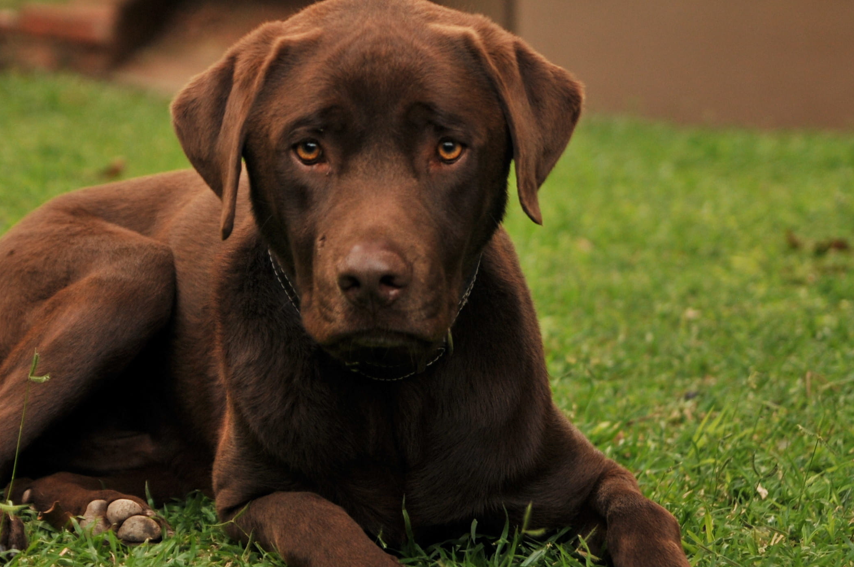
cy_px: 260
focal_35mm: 98
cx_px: 394
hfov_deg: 20.8
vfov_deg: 13.9
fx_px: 2322
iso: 250
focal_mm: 32
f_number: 2.8
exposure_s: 1/125
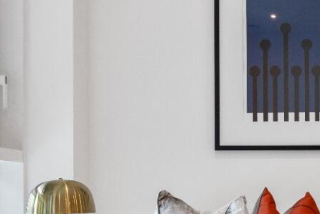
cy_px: 180
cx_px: 303
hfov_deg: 25.0
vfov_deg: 17.3
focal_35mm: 78
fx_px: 694
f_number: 10
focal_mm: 34
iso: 640
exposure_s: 1/25
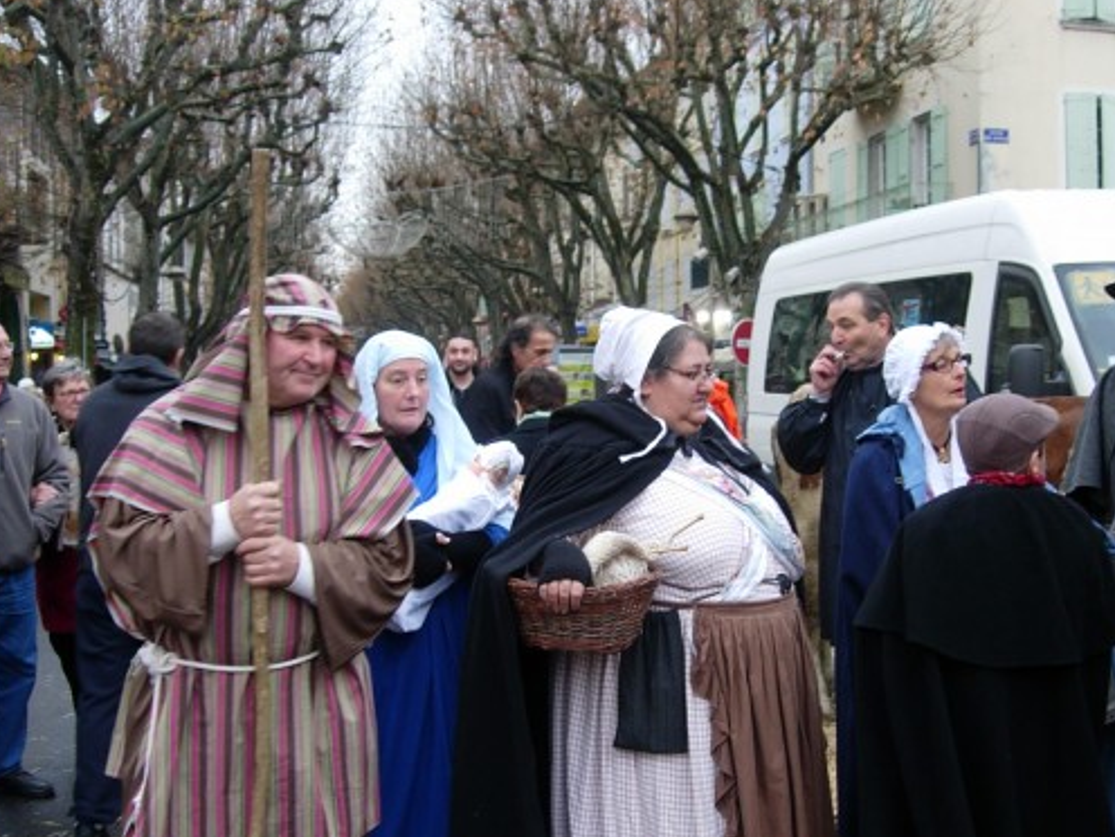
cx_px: 652
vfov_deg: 29.6
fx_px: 1578
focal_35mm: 49
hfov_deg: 38.8
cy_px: 511
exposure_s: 1/67.8
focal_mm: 7.8
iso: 64
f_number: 2.8
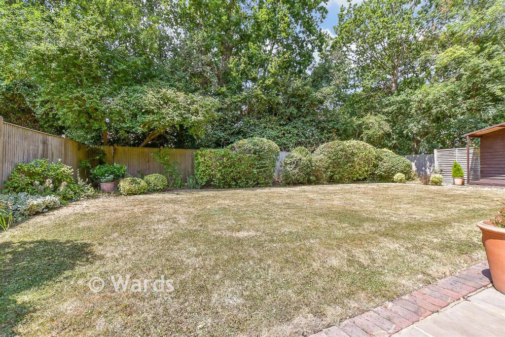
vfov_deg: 51.3
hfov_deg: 71.5
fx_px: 351
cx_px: 252
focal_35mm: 25
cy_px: 168
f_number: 8
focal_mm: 17
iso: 160
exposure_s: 1/160
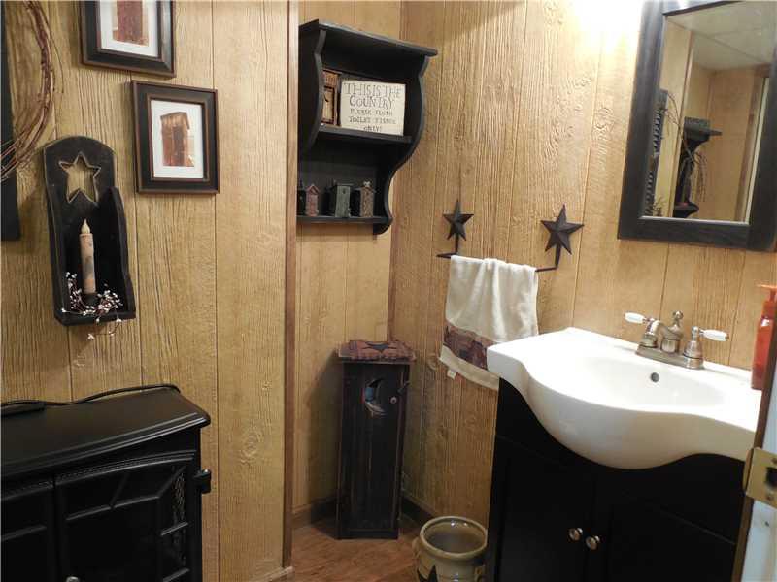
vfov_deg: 54.9
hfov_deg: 69.4
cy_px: 291
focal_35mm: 25
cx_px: 388
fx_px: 561
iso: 400
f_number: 3.3
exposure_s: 1/10
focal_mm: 4.5
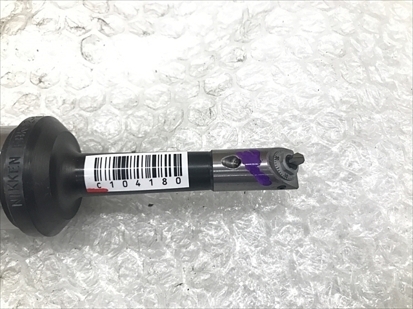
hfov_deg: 63.4
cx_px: 206
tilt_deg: -71.2
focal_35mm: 28
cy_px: 154
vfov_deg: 49.7
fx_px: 334
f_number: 1.8
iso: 40
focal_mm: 3.99
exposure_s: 1/33
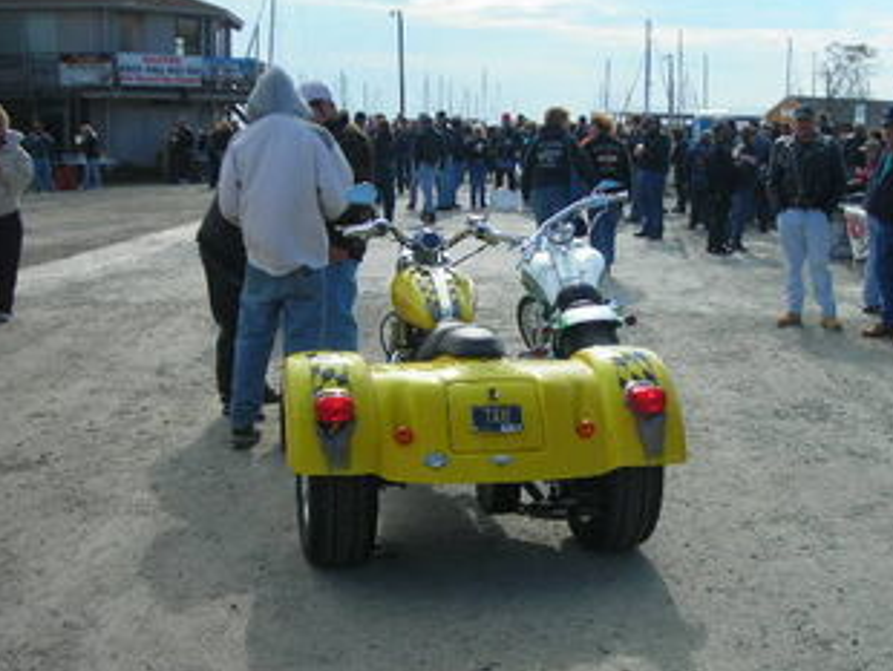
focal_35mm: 49
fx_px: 1265
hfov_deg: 38.8
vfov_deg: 29.7
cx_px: 501
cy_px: 346
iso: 50
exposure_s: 1/168
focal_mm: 6.3
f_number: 6.4
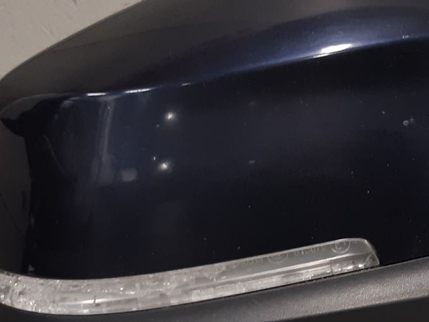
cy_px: 187
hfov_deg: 24.1
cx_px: 376
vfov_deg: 18.7
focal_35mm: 79
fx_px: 979
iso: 125
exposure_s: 1/50
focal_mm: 3.93
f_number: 1.7
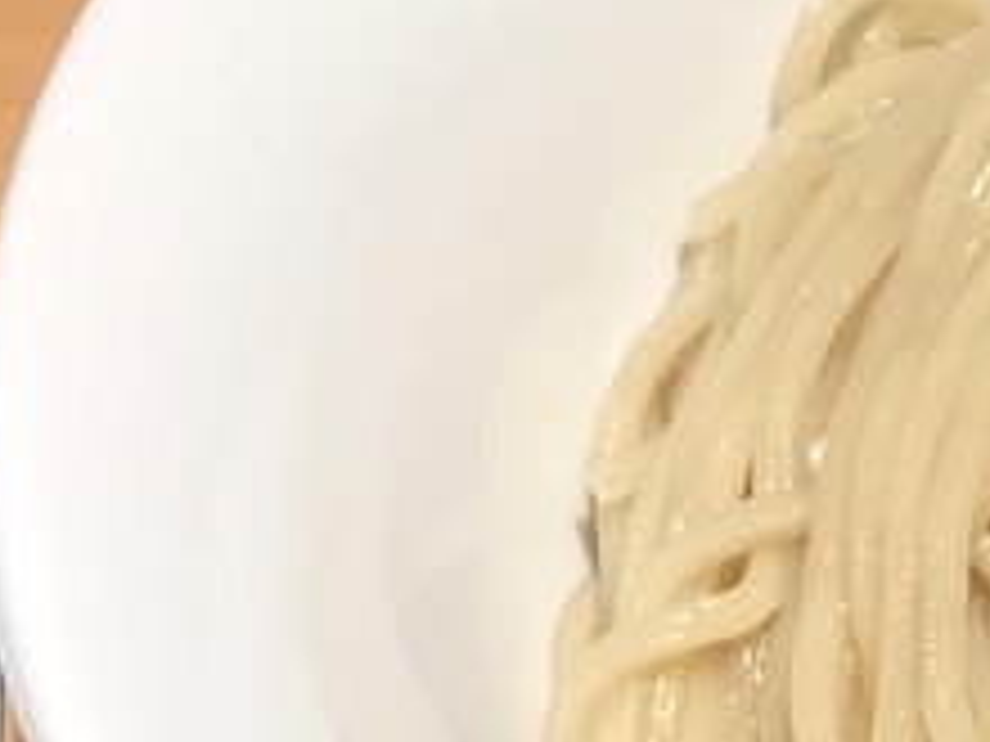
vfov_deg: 9.7
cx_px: 576
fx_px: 4376
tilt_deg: -43.6
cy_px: 504
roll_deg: -2.7
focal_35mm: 153
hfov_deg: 12.9
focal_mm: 3.99
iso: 20
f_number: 1.8
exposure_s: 1/180
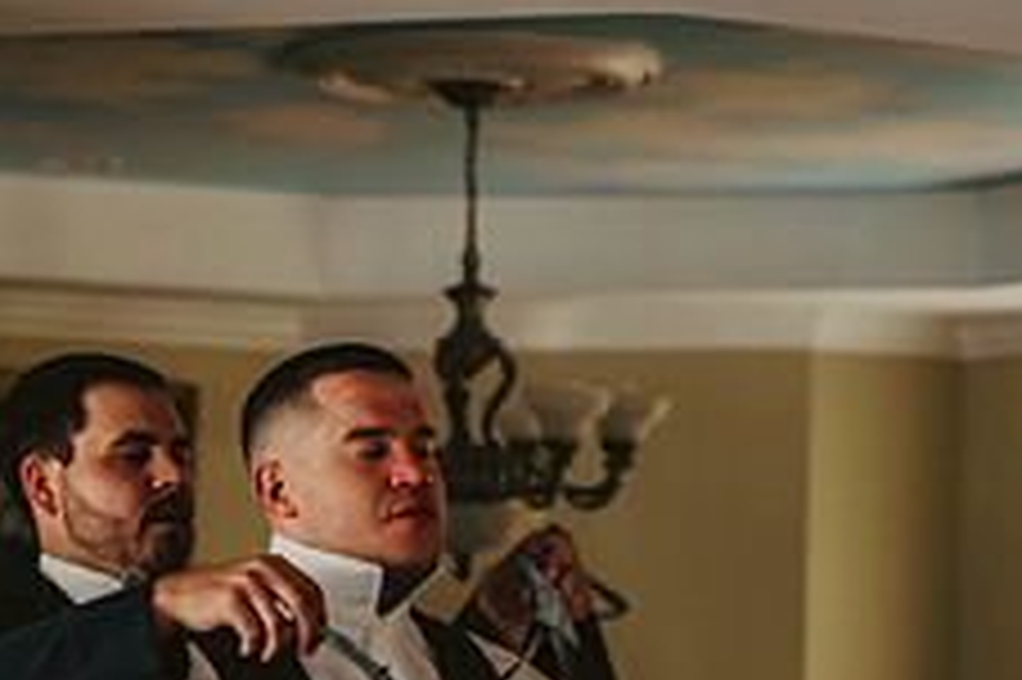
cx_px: 221
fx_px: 3631
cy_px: 561
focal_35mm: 128
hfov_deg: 15.9
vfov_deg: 10.7
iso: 640
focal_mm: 50
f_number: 2
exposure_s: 1/160
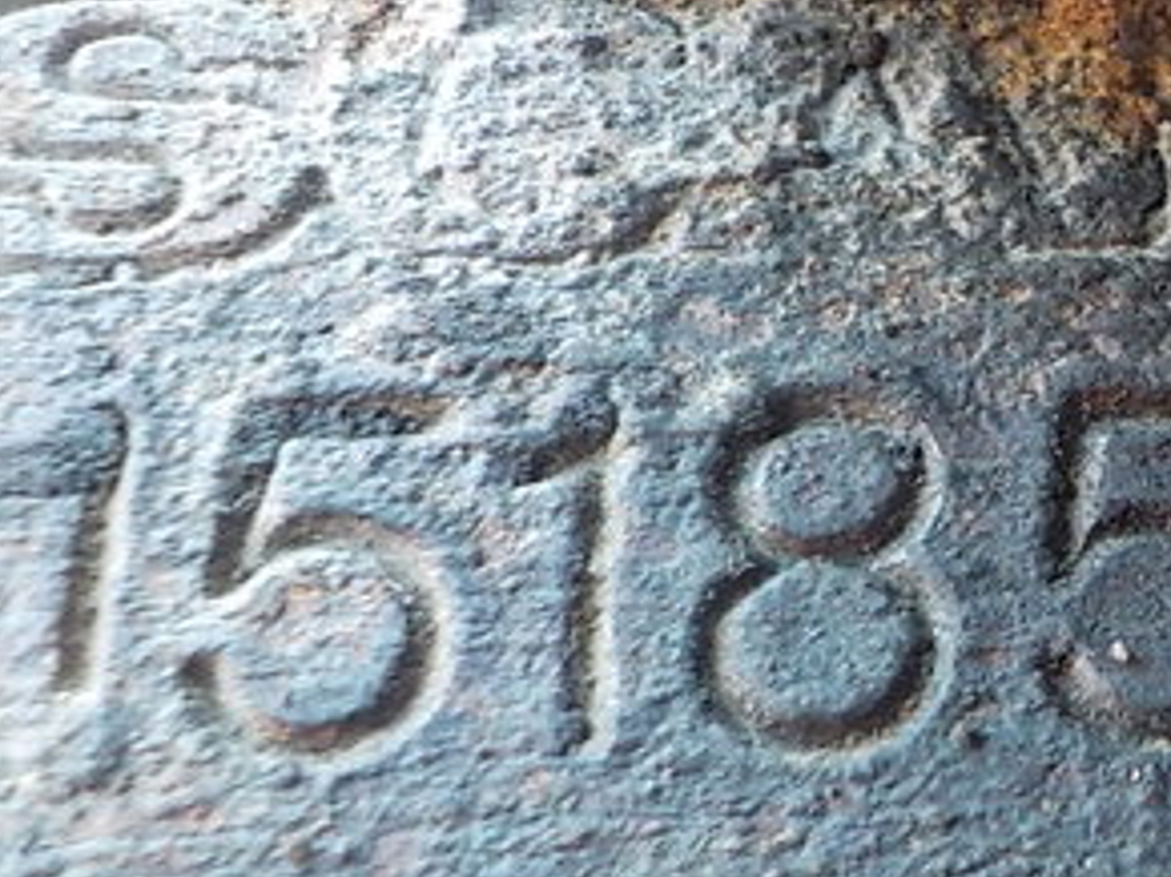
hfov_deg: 27.9
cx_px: 1127
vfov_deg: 22.2
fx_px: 2232
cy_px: 386
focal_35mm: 66
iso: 400
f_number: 3.3
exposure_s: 1/30
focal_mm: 4.1
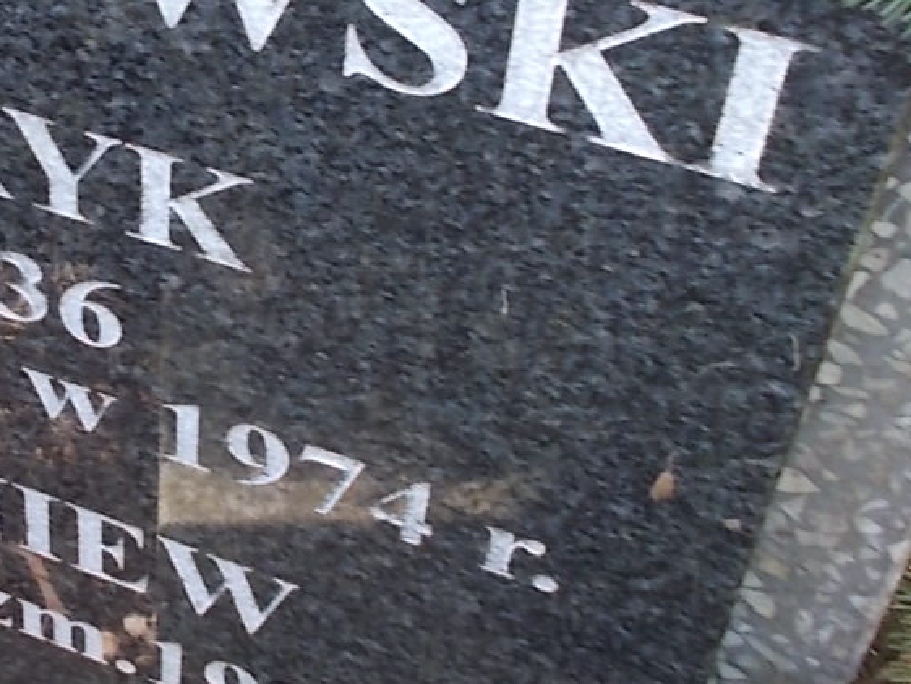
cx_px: 75
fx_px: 1948
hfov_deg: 25.4
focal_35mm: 74
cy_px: 141
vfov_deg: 19.7
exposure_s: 1/60
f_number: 3.2
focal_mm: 4.6
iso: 80
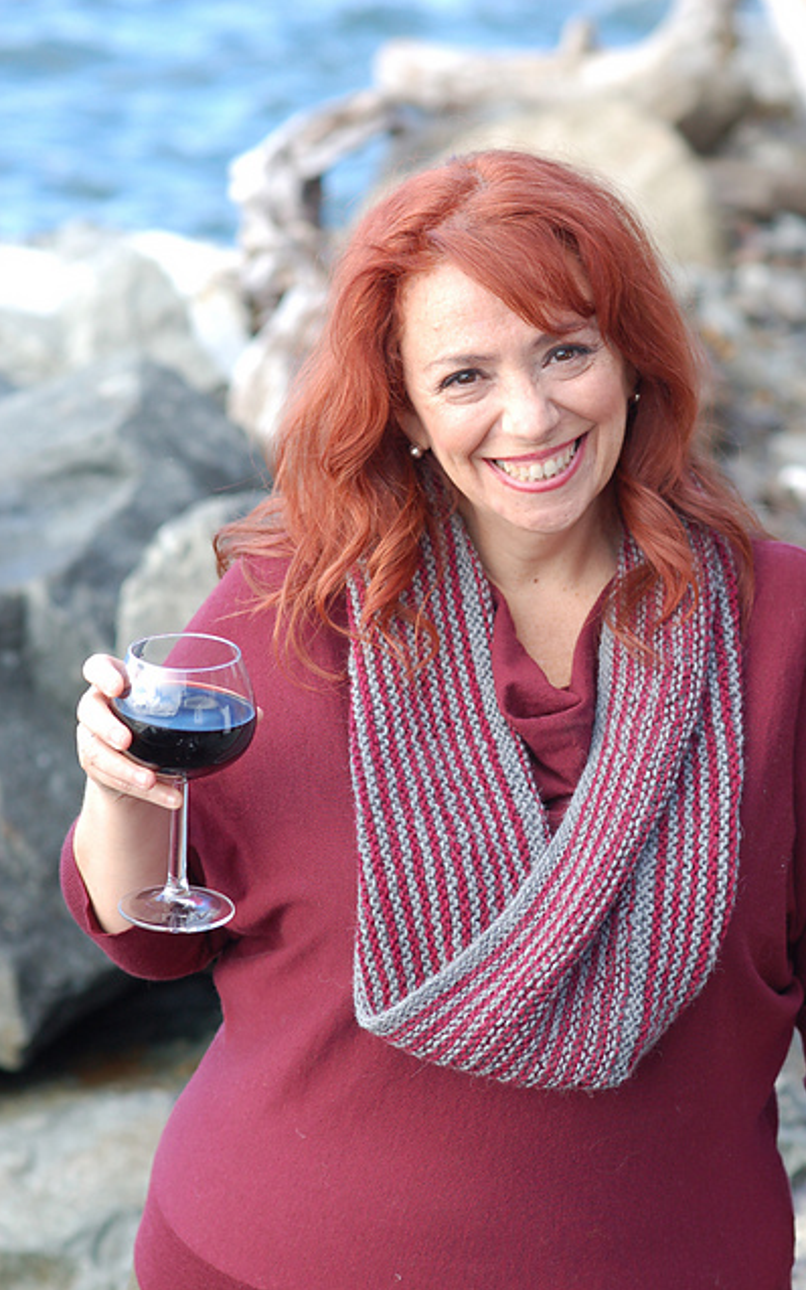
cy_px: 644
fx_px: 4588
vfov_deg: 16.0
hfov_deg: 10.0
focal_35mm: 131
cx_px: 427
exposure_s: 1/400
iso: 400
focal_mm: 85
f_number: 5
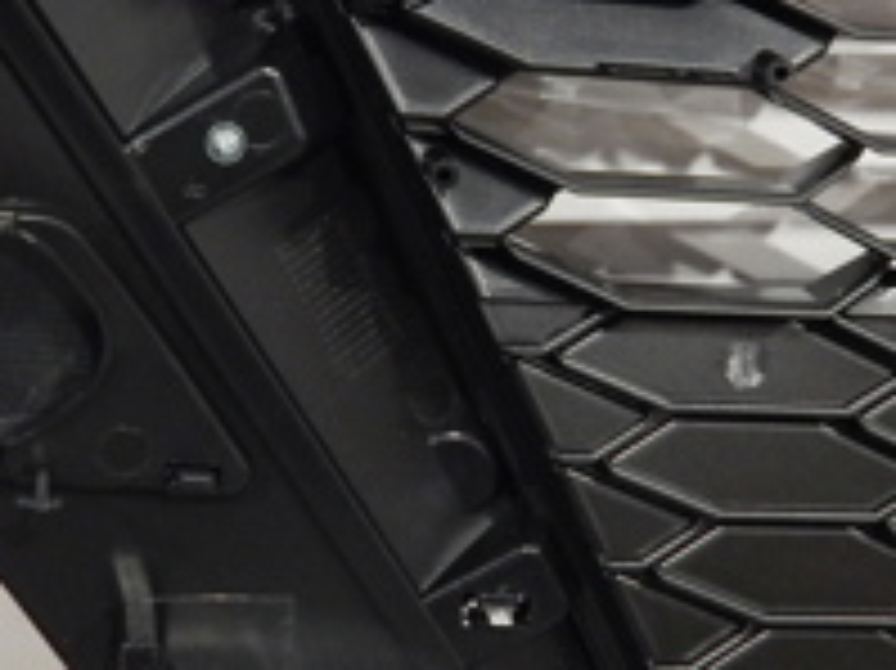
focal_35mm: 74
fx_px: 1914
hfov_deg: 26.2
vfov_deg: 19.7
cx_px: 306
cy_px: 135
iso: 400
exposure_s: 1/25
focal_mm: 4
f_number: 3
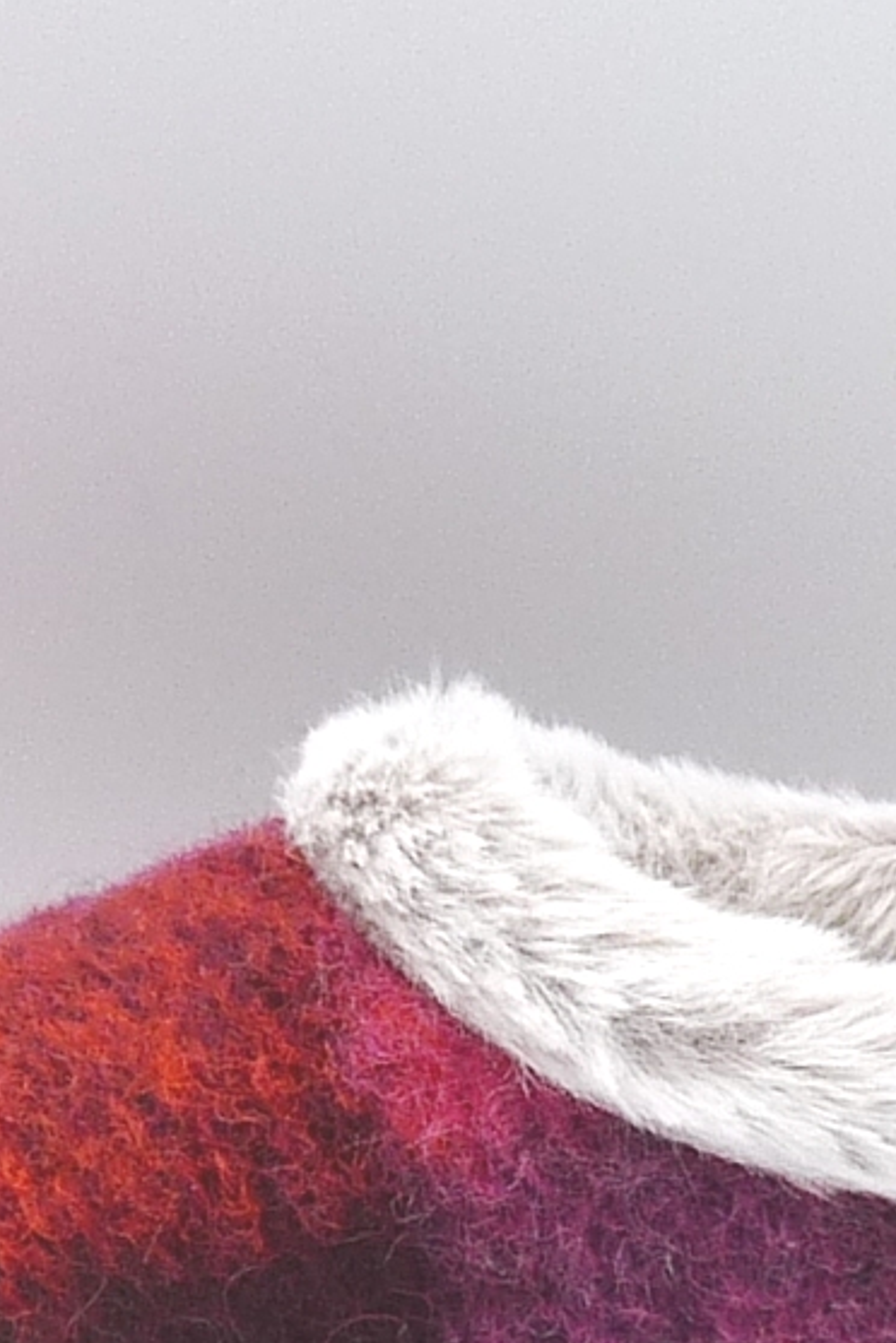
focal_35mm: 149
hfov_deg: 9.2
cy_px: 1240
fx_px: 5562
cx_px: 636
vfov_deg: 13.6
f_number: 4
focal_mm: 4.9
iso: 100
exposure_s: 1/200
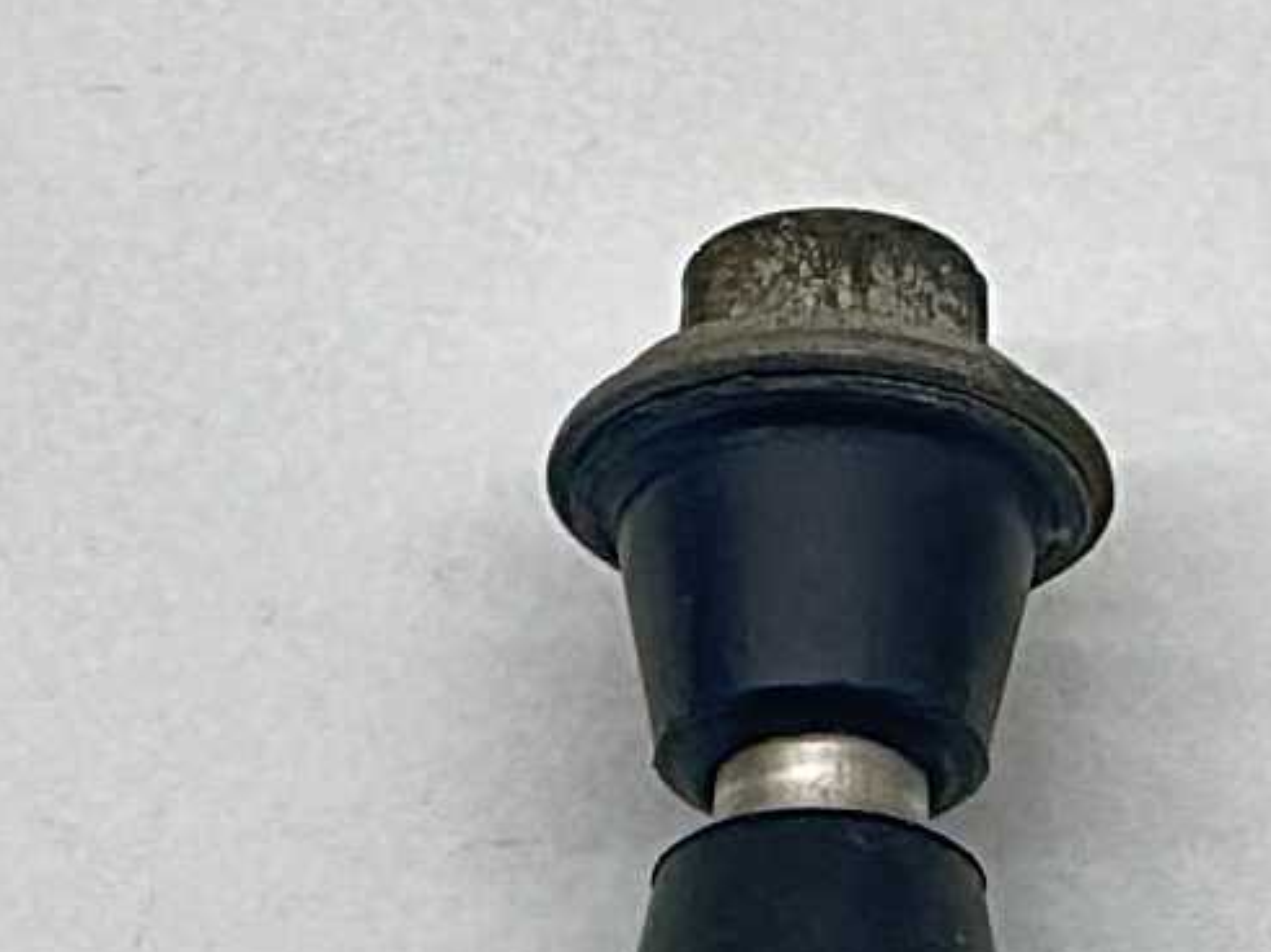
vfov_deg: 7.6
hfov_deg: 10.1
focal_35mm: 192
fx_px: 7048
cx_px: 1560
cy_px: 1257
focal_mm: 6.86
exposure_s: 1/181
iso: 80
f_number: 1.78
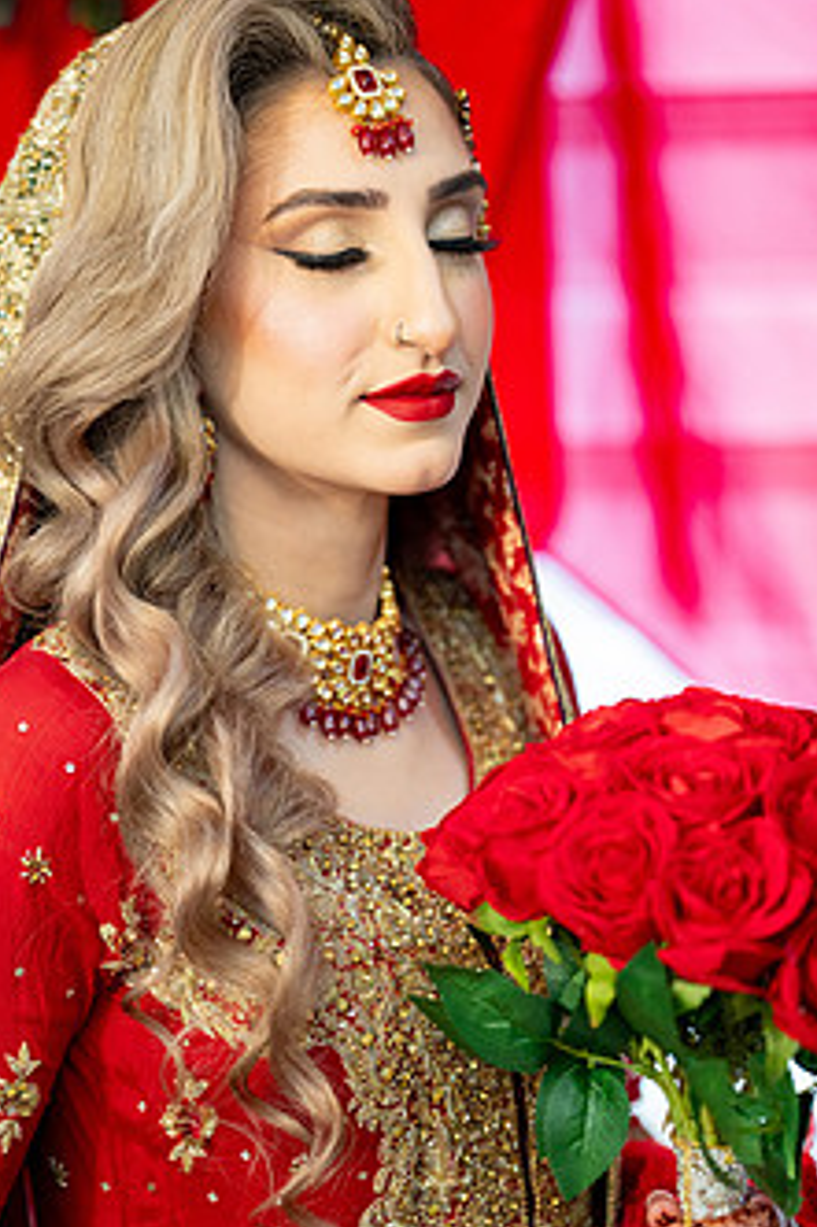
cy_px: 735
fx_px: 5316
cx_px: 270
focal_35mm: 156
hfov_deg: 8.8
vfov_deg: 13.2
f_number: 2
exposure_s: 1/200
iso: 1000
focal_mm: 115
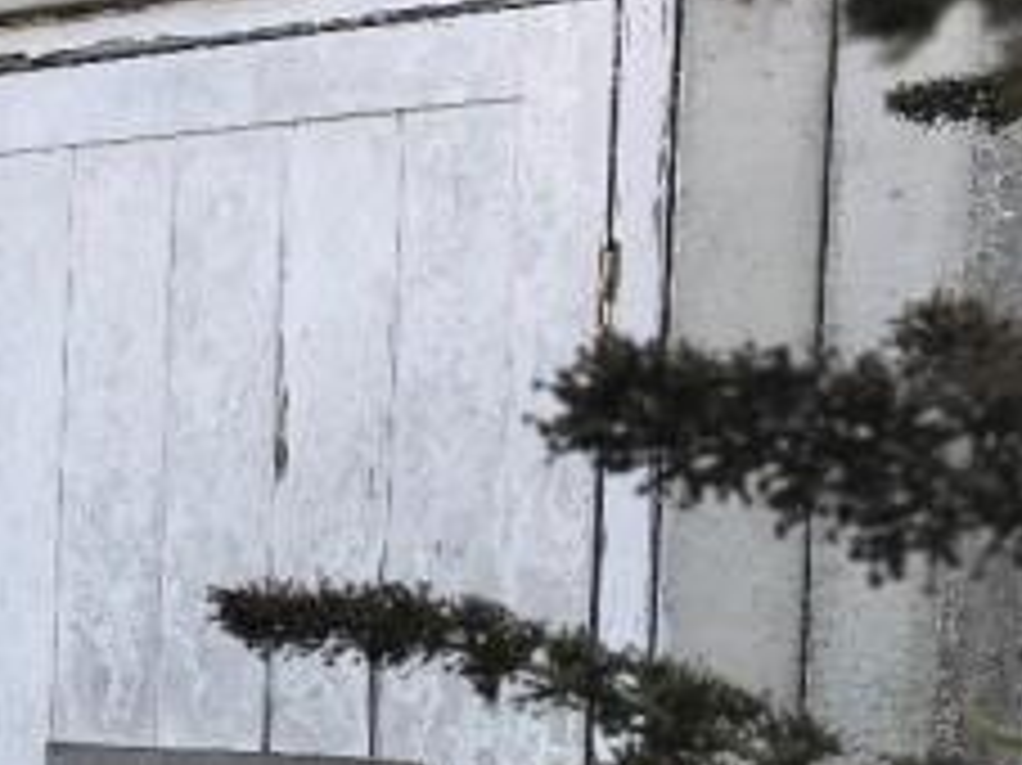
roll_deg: -1.5
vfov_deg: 19.9
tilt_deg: -3.0
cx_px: -169
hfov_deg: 24.7
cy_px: 731
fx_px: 2125
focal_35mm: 72
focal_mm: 3.99
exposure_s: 1/257
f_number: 1.8
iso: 20
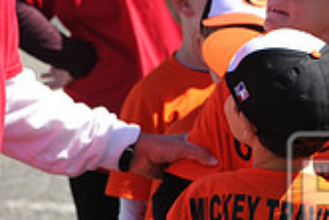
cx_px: 523
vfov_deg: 5.6
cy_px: 204
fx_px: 2232
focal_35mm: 244
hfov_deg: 8.2
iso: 200
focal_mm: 70
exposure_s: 1/640
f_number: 5
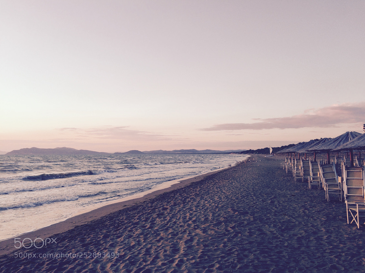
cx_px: 182
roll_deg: +0.6
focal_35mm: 29
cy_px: 136
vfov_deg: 48.2
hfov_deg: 61.7
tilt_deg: +2.1
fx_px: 306
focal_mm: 4.15
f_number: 2.2
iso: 32
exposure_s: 1/181
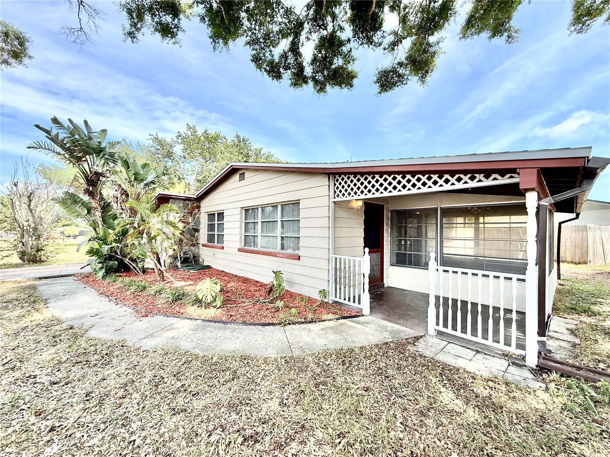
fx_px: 247
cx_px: 305
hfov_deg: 102.1
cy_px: 228
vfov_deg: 85.7
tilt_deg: +0.5
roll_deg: -1.1
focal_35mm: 14
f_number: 2.2
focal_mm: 2.22
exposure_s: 1/651
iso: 64
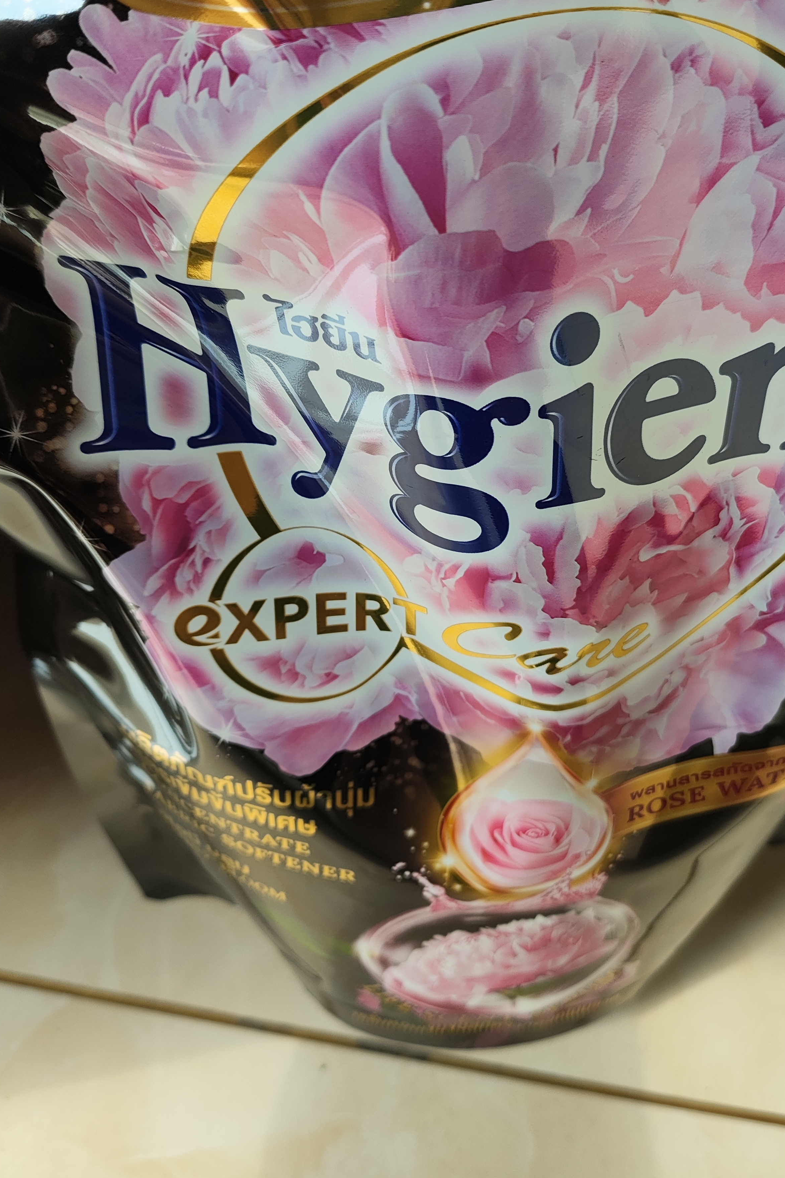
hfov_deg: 38.8
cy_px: 552
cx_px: 430
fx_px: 1112
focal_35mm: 34
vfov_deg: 55.8
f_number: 1.79
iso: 50
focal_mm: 4.71
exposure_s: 1/162
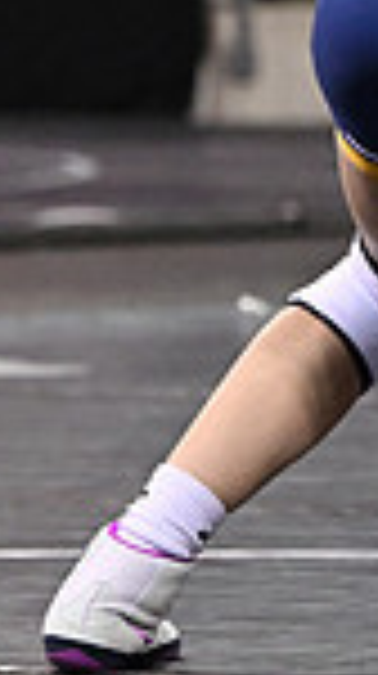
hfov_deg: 2.1
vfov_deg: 3.7
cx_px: 1170
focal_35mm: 584
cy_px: -36
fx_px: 10441
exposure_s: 1/1000
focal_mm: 96
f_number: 3.2
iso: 4000
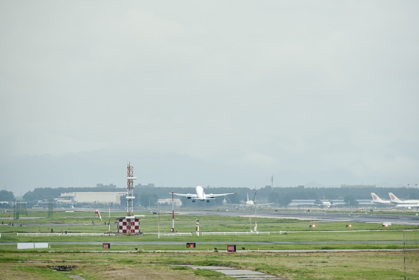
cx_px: 210
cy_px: 140
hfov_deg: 5.2
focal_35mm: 400
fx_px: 4656
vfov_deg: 3.4
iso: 400
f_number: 8
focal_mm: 400
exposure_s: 1/2500
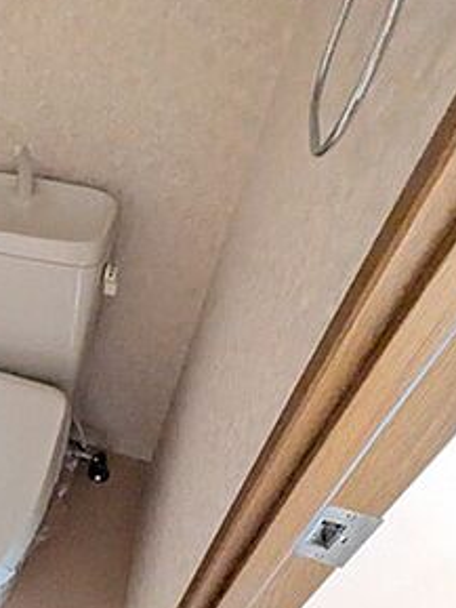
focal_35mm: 31
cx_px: -27
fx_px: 544
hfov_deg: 38.7
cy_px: 322
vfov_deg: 58.3
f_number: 2.2
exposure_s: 1/14.9
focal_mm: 1.85
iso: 1147
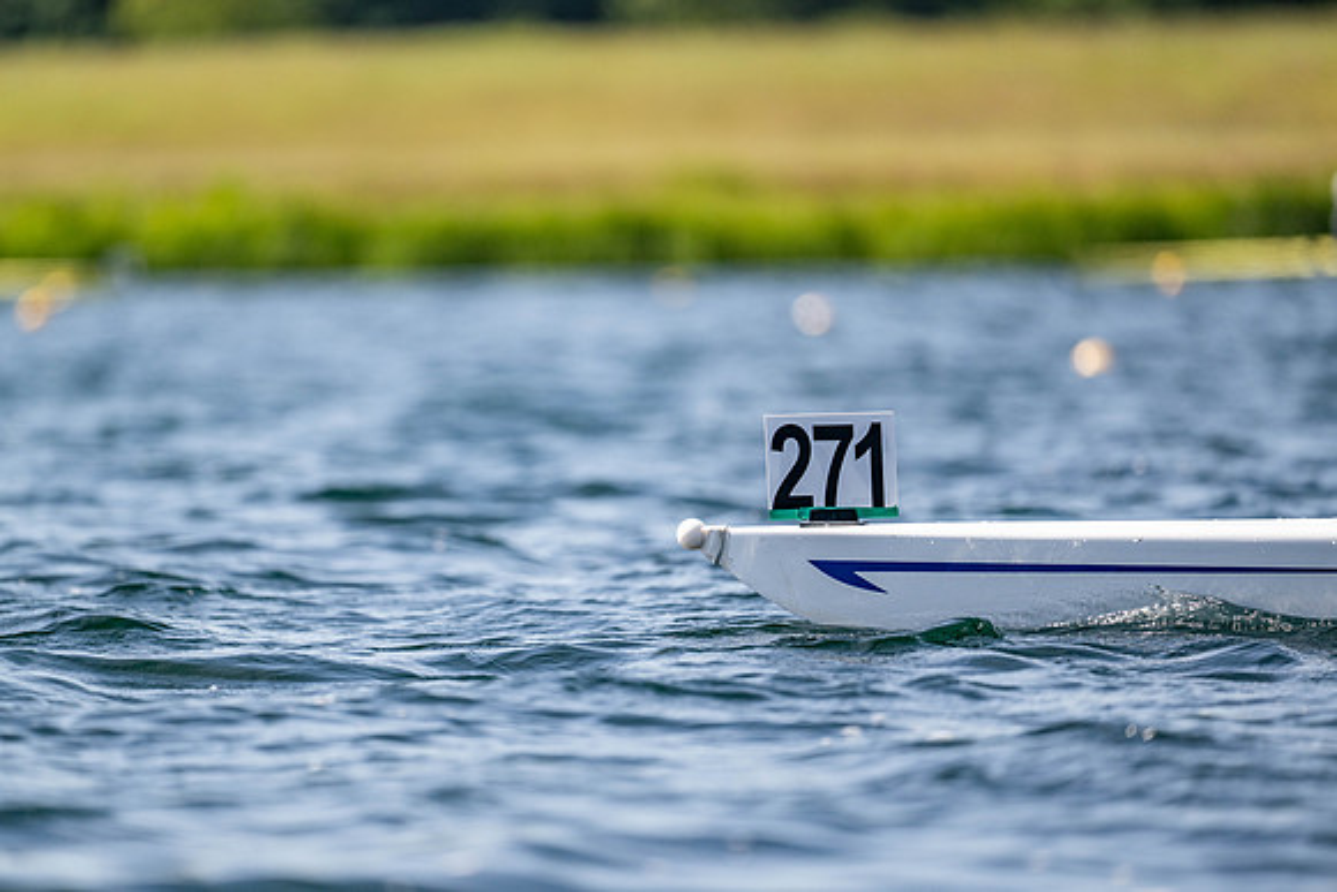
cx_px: 668
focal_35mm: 400
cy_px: 446
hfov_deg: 5.2
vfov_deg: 3.4
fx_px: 14858
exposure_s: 1/2500
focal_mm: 400
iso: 200
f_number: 4.5
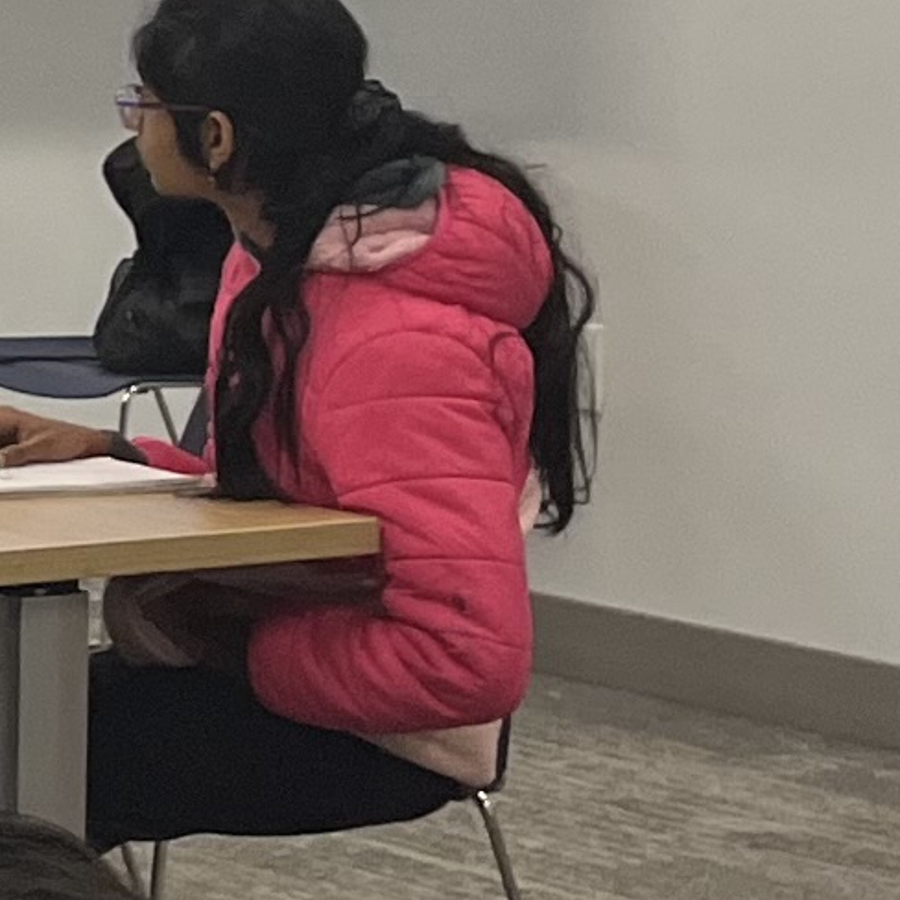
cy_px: 229
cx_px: -1772
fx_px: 5589
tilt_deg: -6.3
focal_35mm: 190
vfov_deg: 9.2
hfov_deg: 8.0
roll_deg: +1.1
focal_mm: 5.1
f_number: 1.6
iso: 125
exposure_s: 1/120
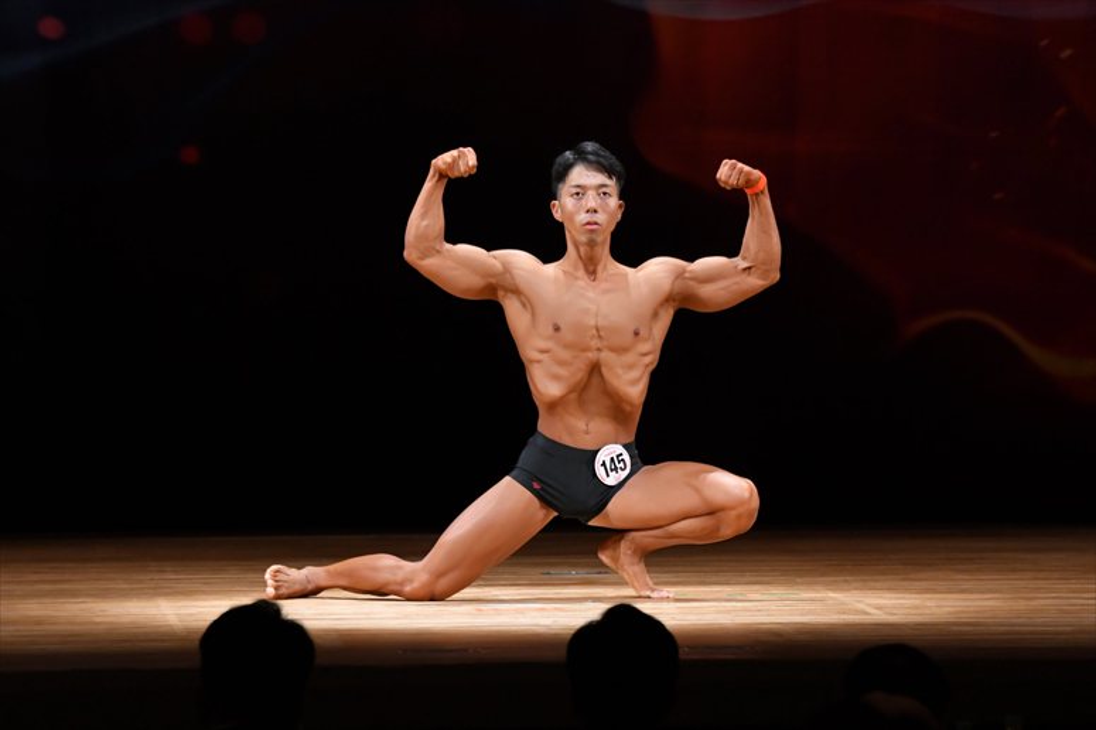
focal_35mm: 285
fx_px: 8673
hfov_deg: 7.2
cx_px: 548
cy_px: 365
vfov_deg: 4.8
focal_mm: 190
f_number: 5.6
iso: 3200
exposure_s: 1/400
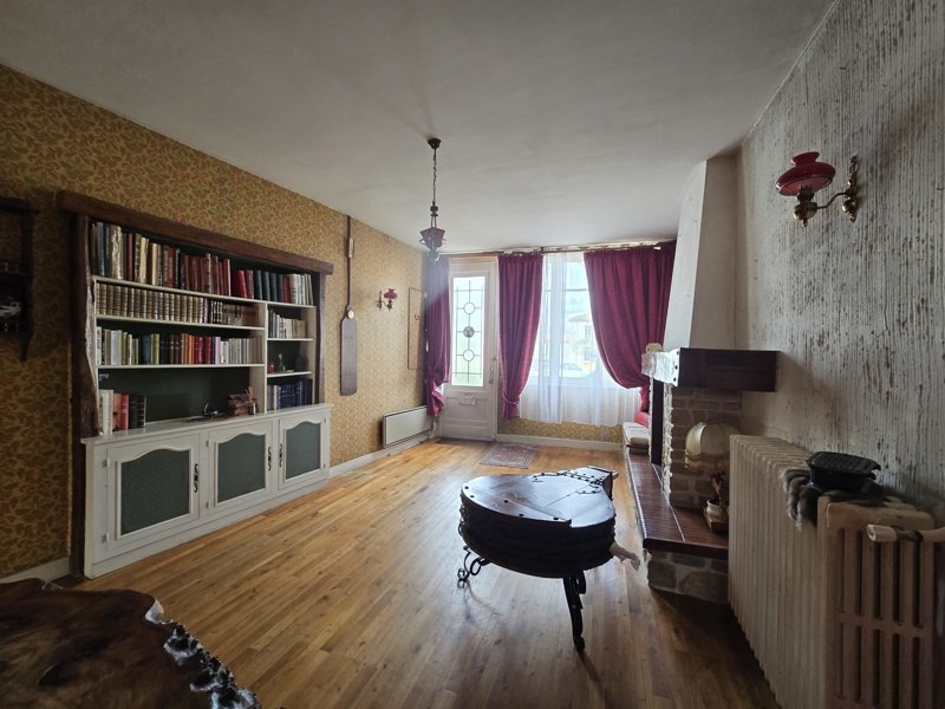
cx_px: 472
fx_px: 355
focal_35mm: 13
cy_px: 354
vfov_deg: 89.9
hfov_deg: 106.2
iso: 100
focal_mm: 2.2
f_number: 2.2
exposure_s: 1/50
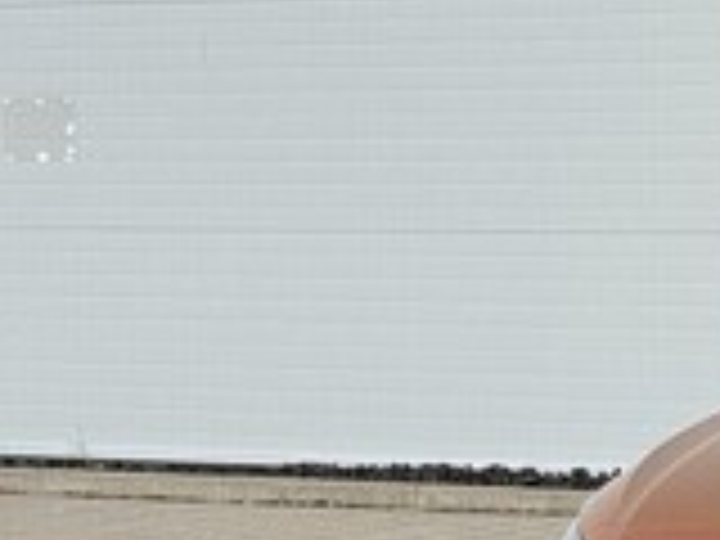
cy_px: 488
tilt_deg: -5.5
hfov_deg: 11.3
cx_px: 1228
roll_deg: +0.4
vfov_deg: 9.0
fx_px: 3432
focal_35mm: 165
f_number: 1.78
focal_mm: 6.76
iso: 64
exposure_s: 1/1312
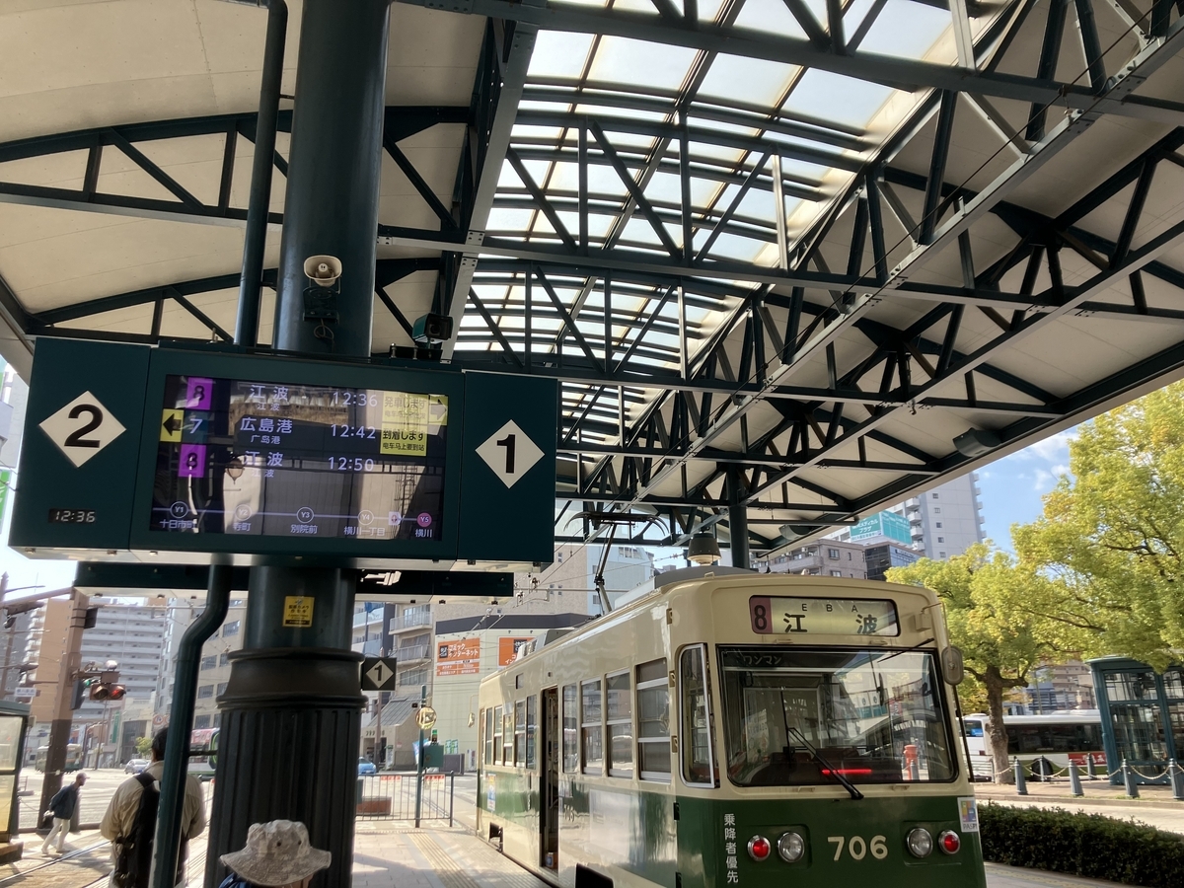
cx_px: 592
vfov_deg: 49.7
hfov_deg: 63.4
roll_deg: +0.5
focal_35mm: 28
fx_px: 958
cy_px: 444
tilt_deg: +17.6
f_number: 1.8
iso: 32
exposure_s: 1/552
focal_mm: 3.99
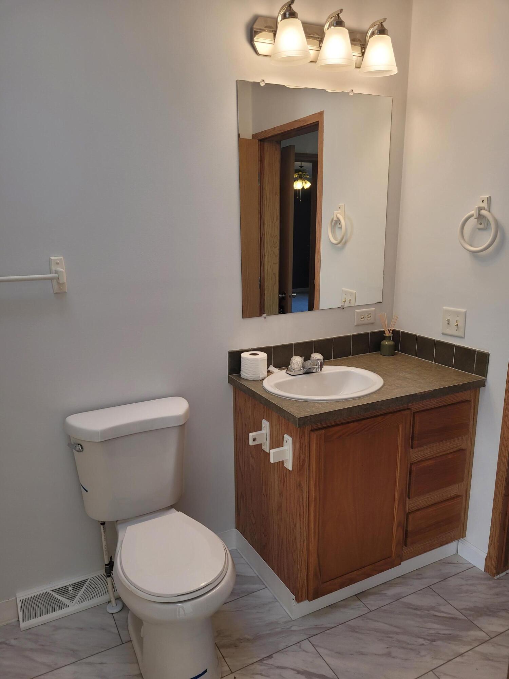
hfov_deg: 53.1
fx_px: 510
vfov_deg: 67.3
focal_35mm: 26
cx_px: 254
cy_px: 340
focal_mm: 5.4
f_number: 1.8
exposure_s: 1/120
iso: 100
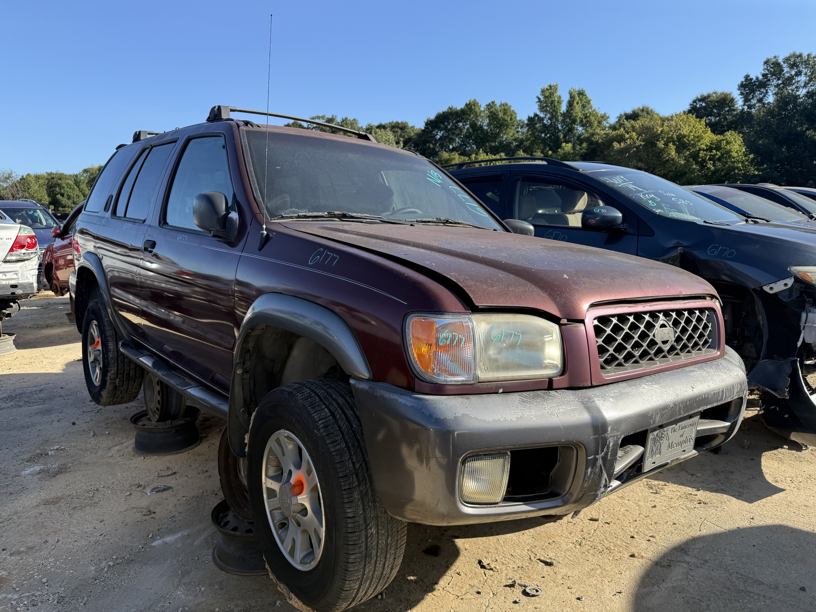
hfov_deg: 71.6
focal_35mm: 24
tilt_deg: -3.2
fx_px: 566
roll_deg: -1.5
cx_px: 408
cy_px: 306
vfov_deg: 56.8
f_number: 1.78
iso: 80
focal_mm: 6.76
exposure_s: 1/2370
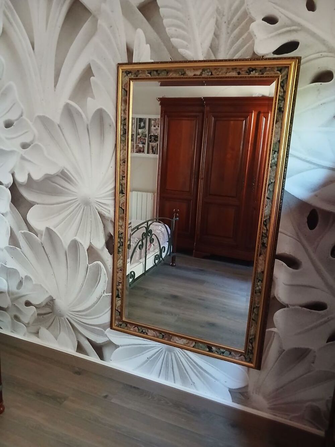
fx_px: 348
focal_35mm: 27
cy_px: 224
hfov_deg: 51.4
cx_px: 168
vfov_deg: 65.3
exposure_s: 1/20
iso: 800
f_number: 1.8
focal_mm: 3.98
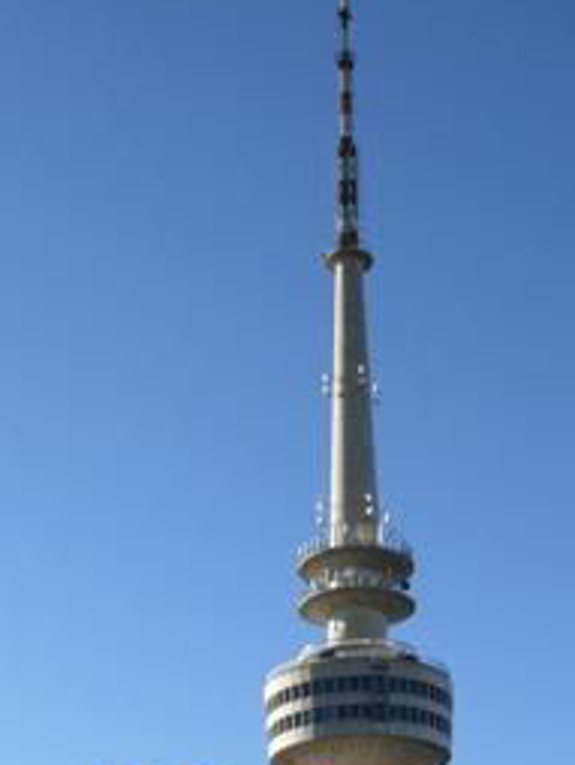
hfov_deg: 21.5
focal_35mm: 68
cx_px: 394
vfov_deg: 27.5
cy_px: 687
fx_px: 1504
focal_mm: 7.5
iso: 50
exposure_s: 1/304
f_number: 6.1
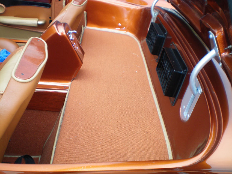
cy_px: 87
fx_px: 255
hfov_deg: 49.0
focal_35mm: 38
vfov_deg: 37.7
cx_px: 116
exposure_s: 1/100
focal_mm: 6.3
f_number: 3.1
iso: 64
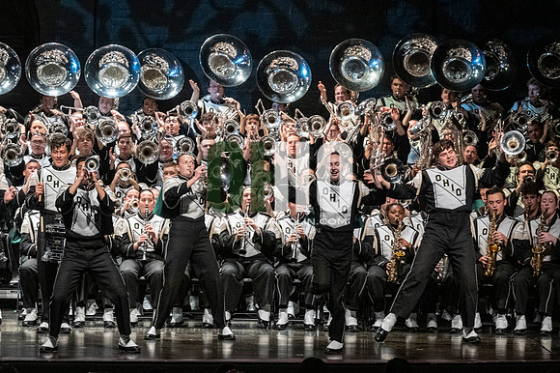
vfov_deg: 7.3
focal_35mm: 187
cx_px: 280
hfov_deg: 11.0
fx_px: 2907
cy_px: 186
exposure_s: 1/500
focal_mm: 125
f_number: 4
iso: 4000
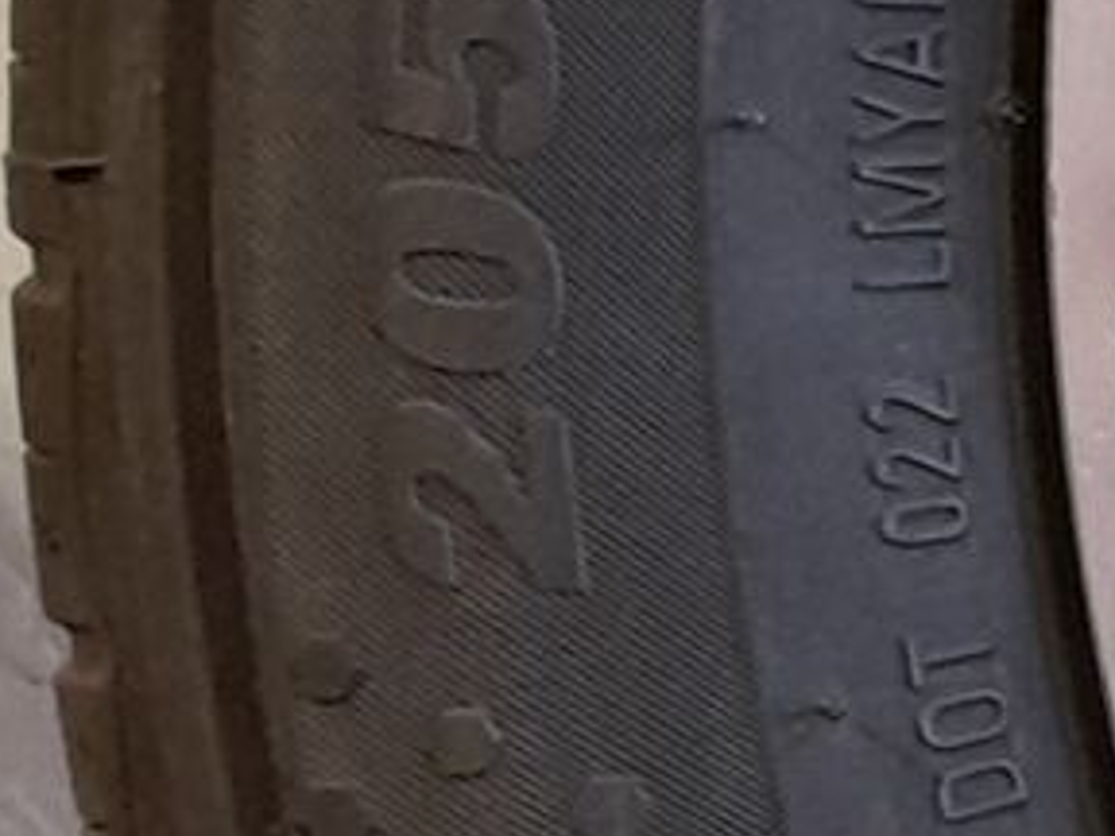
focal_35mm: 178
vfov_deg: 8.3
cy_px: -27
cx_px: 3639
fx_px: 5733
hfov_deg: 8.6
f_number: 2
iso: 250
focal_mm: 4.6
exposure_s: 1/50
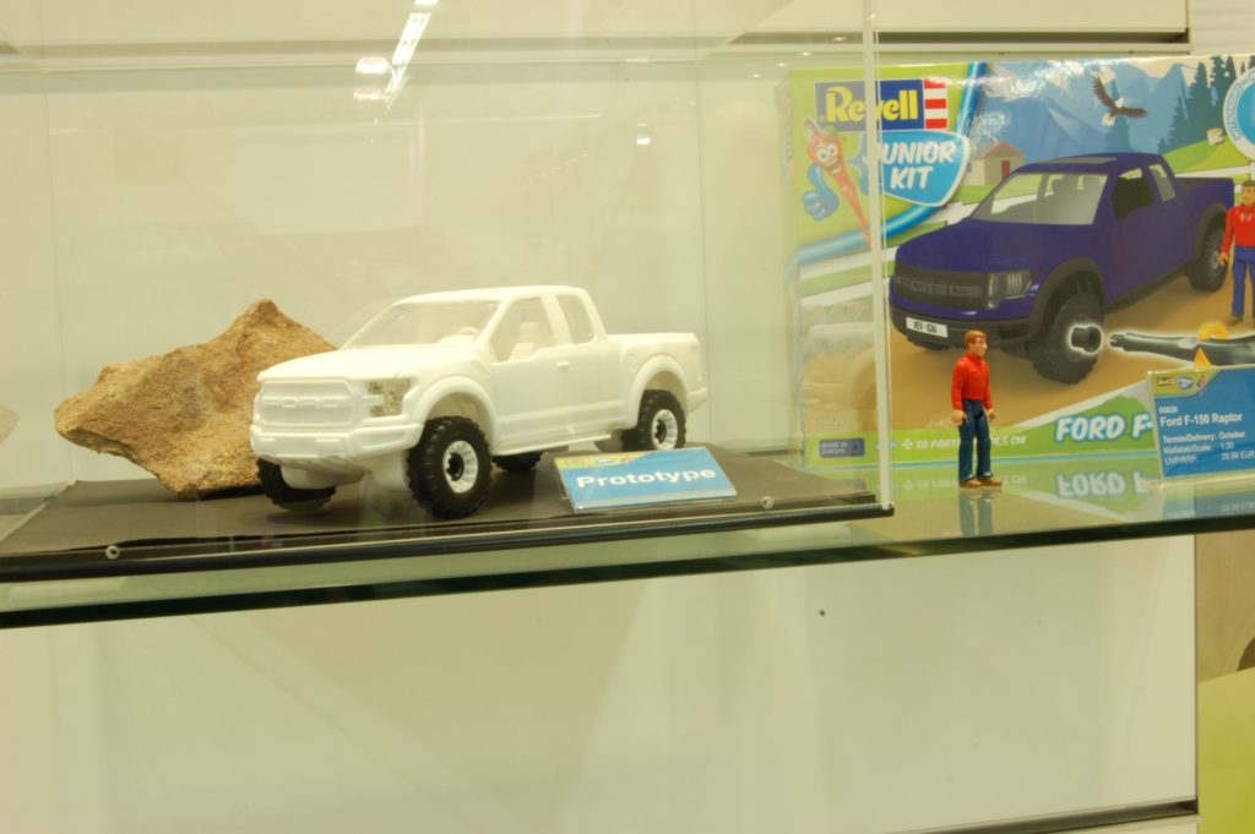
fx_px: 1567
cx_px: 628
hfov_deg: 43.6
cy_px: 417
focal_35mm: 45
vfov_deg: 29.8
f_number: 29
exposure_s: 1.3
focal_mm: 30
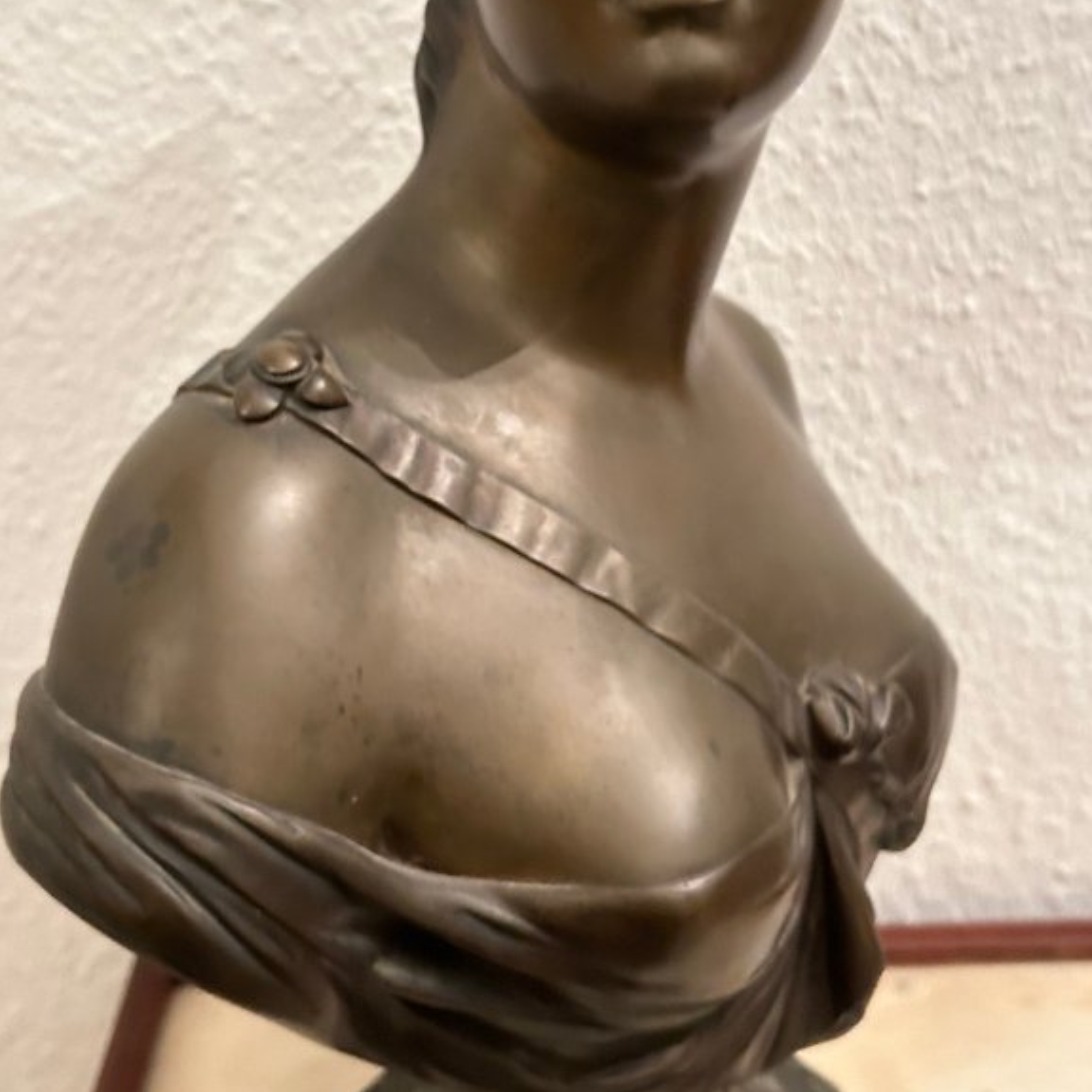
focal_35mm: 48
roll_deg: +1.9
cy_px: 357
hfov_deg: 35.3
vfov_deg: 35.0
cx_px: 488
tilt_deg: -16.7
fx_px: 1713
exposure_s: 1/25
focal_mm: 5.7
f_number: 1.5
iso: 500
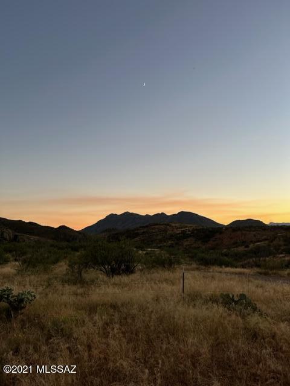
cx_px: 145
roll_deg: +1.9
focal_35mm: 26
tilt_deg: +7.4
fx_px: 290
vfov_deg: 67.3
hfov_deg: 53.1
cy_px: 193
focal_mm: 5.7
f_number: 1.5
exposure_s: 1/443
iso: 50
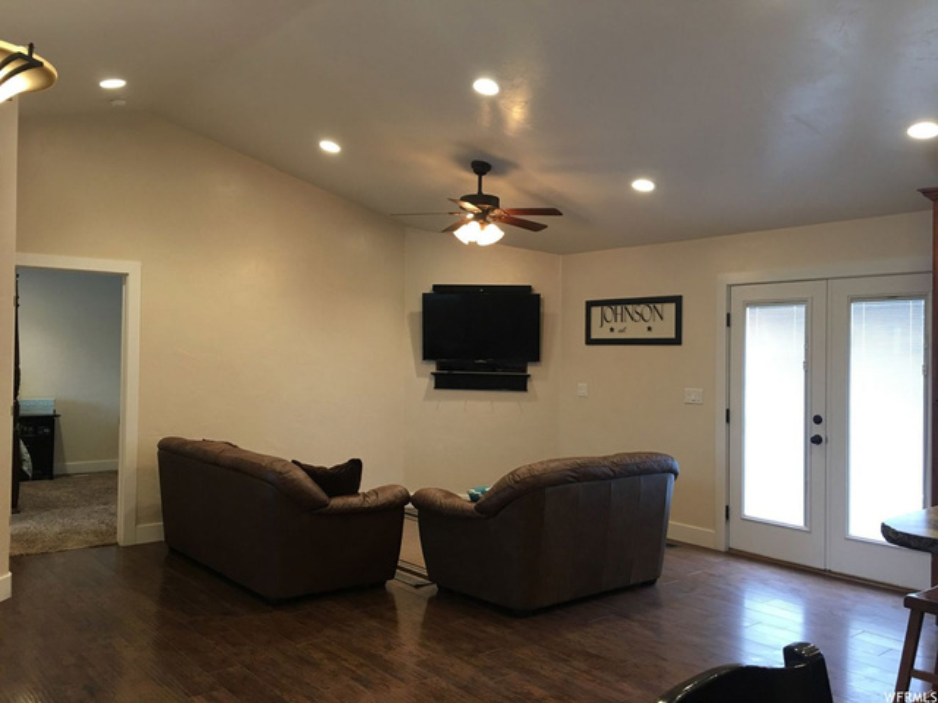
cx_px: 469
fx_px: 786
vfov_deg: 48.2
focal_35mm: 29
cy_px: 352
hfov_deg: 61.7
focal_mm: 4.15
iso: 40
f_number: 2.2
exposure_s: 1/15
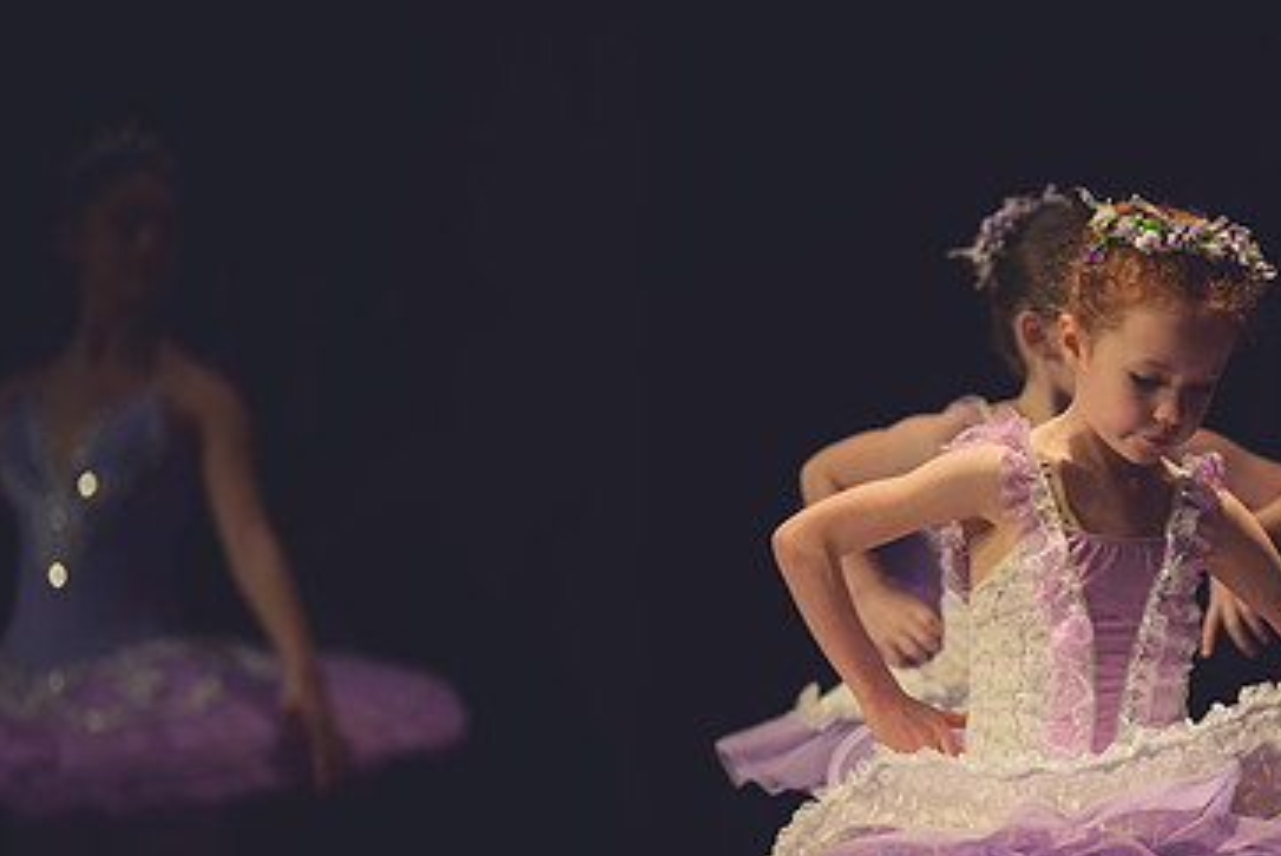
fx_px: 11395
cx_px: 871
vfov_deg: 4.3
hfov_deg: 6.4
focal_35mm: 320
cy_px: 607
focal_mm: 200
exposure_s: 1/320
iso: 800
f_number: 2.8
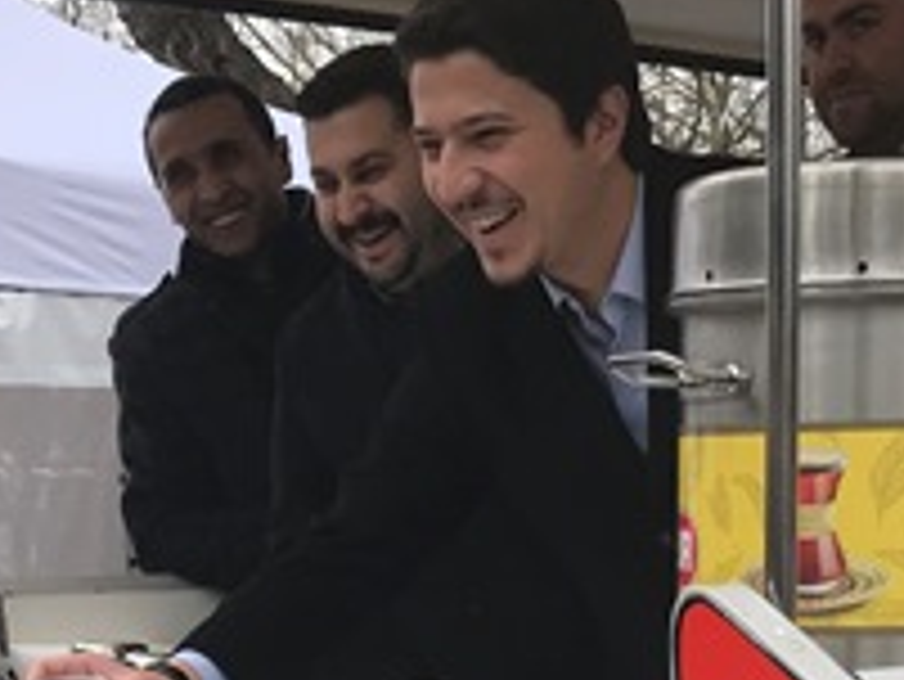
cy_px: 977
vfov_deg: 15.5
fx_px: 2326
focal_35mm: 89
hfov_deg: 21.9
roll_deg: -1.2
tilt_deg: -15.0
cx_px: 634
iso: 20
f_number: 1.8
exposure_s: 1/679
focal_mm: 3.99
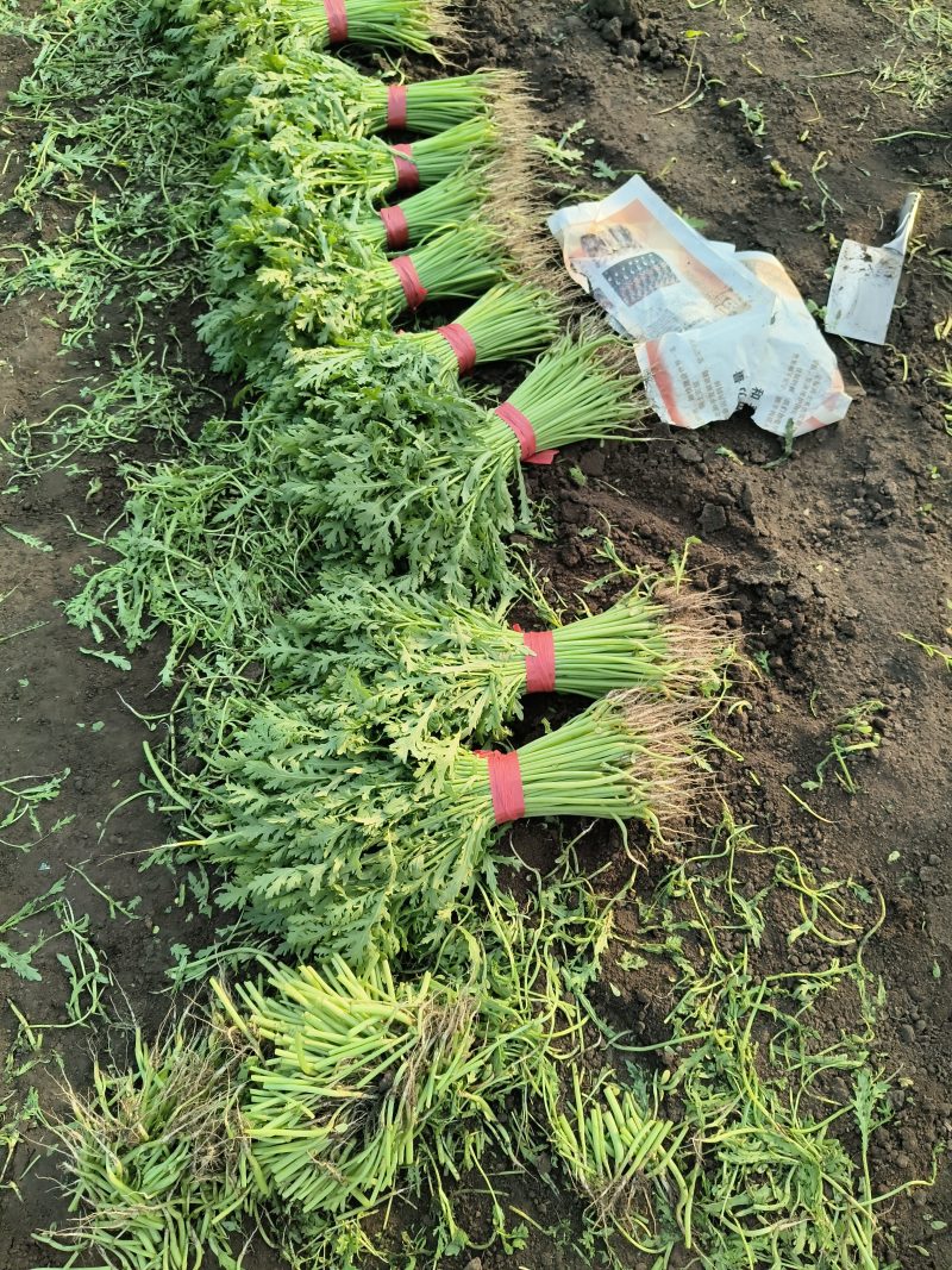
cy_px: 635
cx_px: 476
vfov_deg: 67.3
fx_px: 954
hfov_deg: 53.1
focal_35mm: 26
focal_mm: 4.84
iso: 80
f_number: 1.8
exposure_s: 1/527
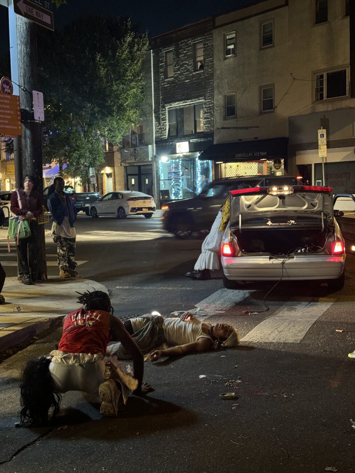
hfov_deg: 30.3
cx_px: 178
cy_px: 236
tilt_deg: -4.3
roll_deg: +1.0
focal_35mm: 48
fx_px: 656
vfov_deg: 39.7
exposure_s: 1/20
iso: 800
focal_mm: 6.76
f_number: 1.78
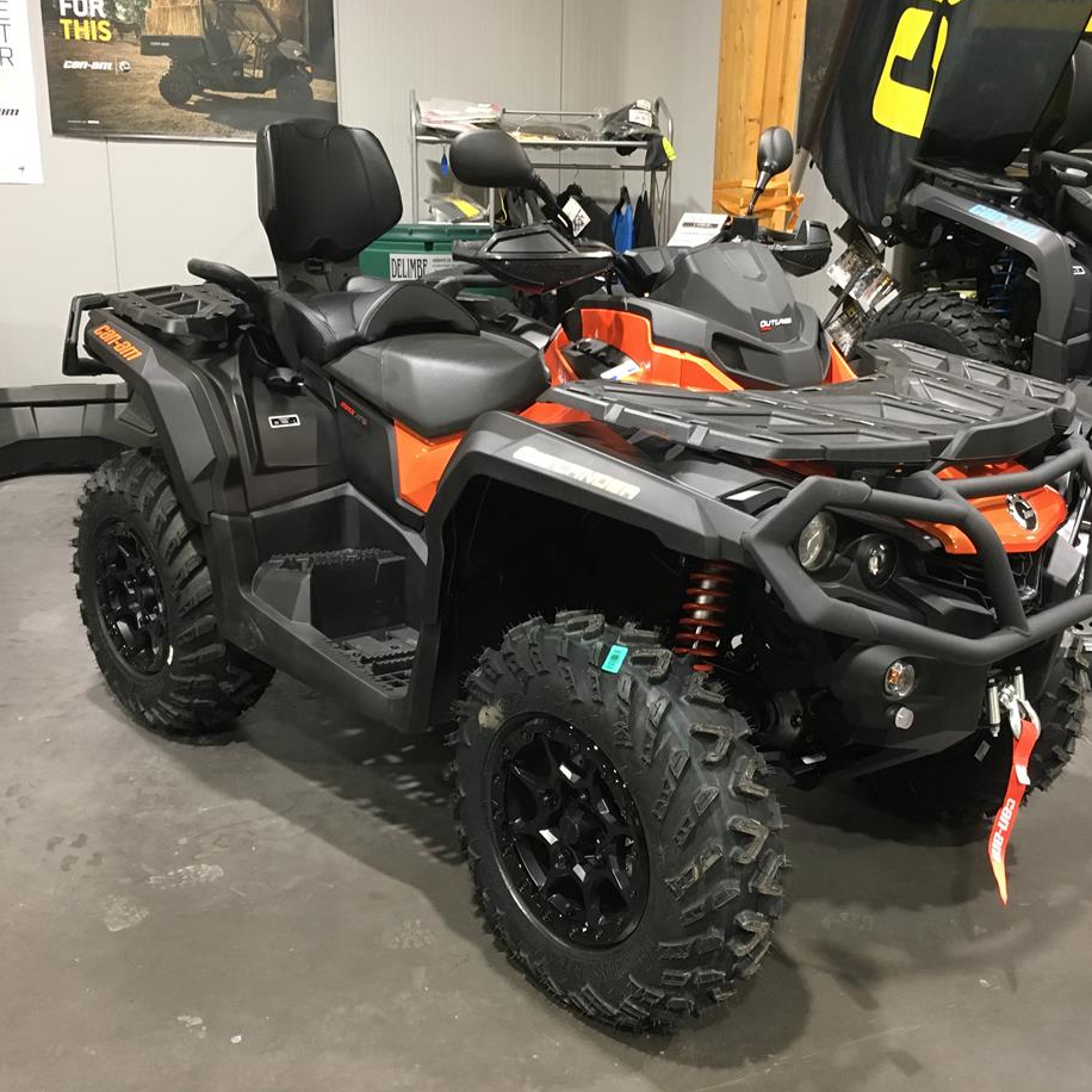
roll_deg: -1.3
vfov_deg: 47.2
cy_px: 536
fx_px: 1249
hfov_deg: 47.2
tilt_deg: -14.3
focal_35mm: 35
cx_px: 594
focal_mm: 4.15
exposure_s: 1/20
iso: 200
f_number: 2.2
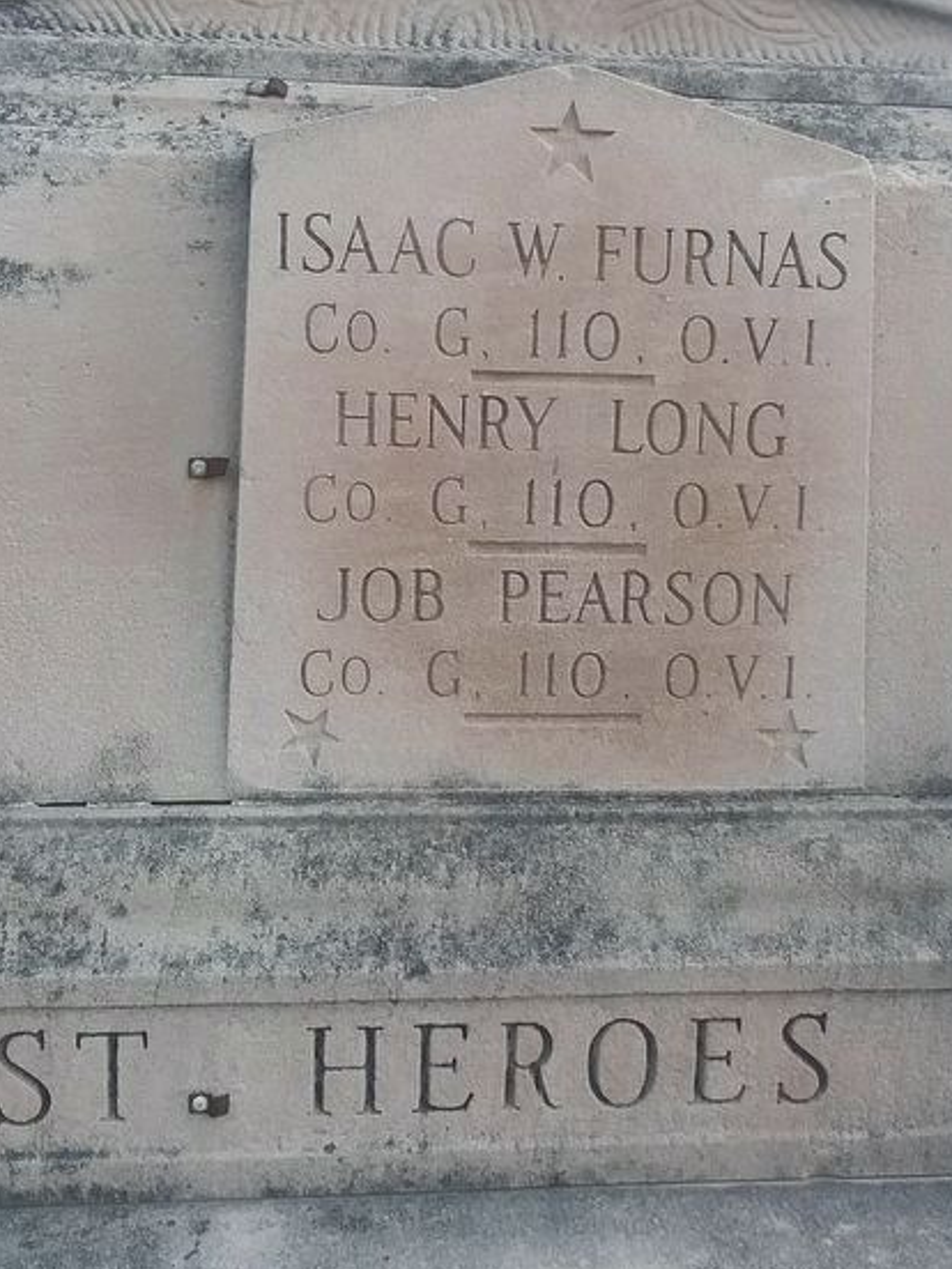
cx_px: 428
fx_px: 1540
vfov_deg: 44.8
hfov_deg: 34.3
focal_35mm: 42
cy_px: 685
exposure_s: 1/270
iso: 40
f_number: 1.9
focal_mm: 2.47
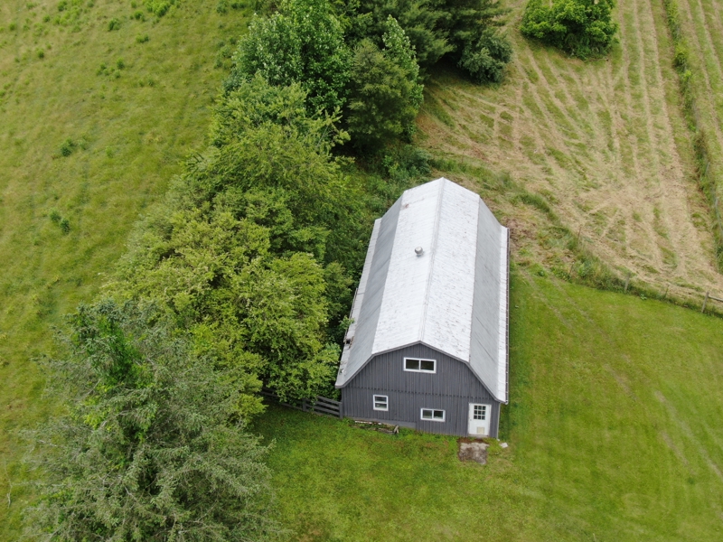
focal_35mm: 43
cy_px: 271
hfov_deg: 43.9
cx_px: 362
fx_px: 898
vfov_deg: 33.6
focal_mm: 7.55
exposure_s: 1/320
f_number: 3.6
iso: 100
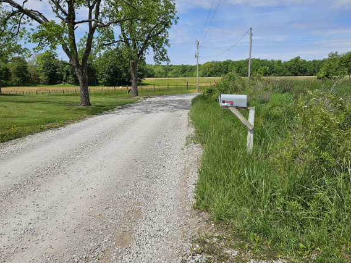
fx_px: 274
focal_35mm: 27
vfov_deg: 51.2
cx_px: 183
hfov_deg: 65.3
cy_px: 116
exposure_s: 1/4165
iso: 25
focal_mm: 5.4
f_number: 1.8
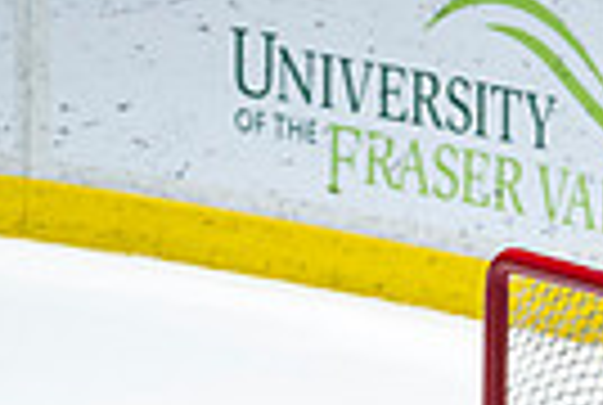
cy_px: 857
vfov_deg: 1.6
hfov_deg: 2.4
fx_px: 14504
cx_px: 567
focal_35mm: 864
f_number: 2.8
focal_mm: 200
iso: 1250
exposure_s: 1/1250
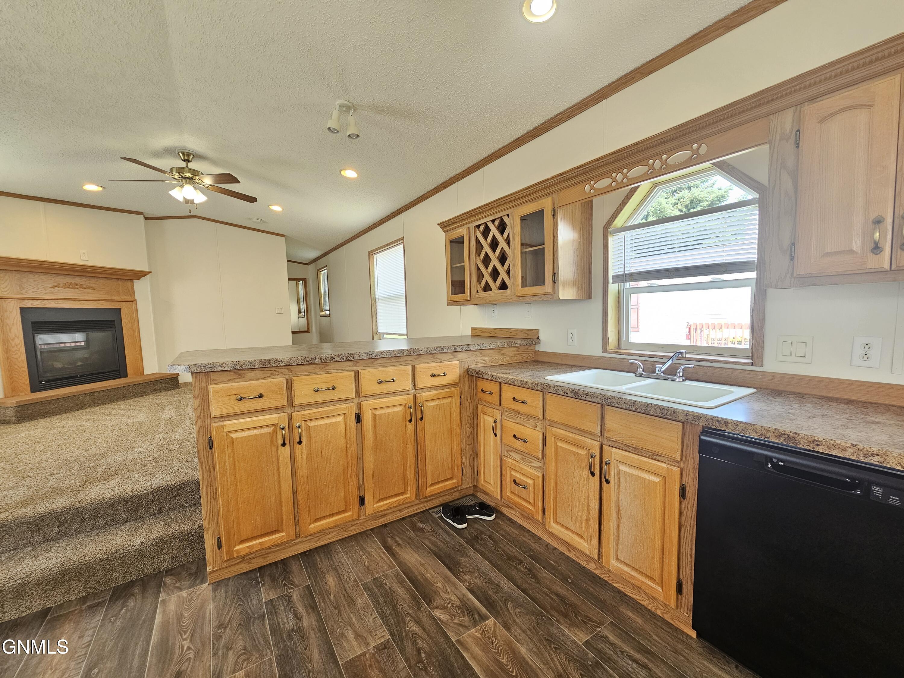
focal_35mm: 13
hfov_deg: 106.2
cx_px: 452
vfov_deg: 89.9
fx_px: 339
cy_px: 339
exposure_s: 1/60
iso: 160
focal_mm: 2.2
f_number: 2.2
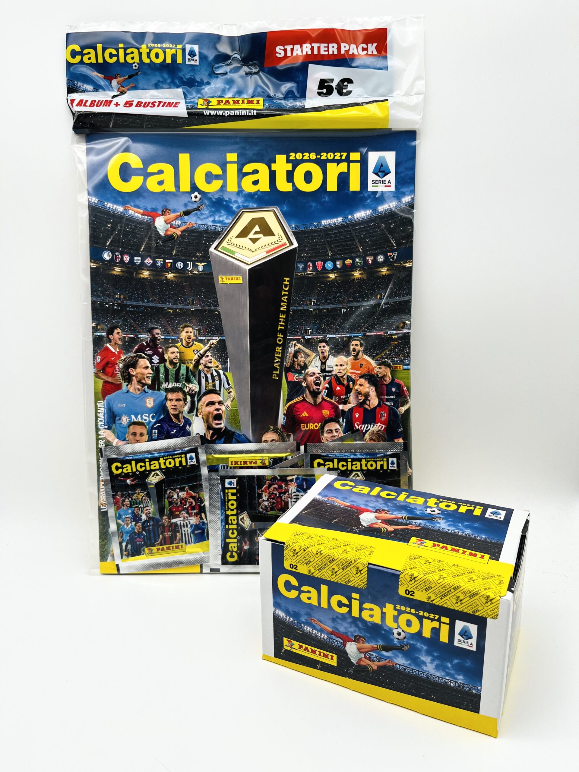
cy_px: 386
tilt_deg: -14.7
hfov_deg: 53.1
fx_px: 580
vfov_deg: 67.3
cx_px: 290
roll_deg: +1.4
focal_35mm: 26
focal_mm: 5.1
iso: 50
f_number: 1.6
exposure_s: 1/465
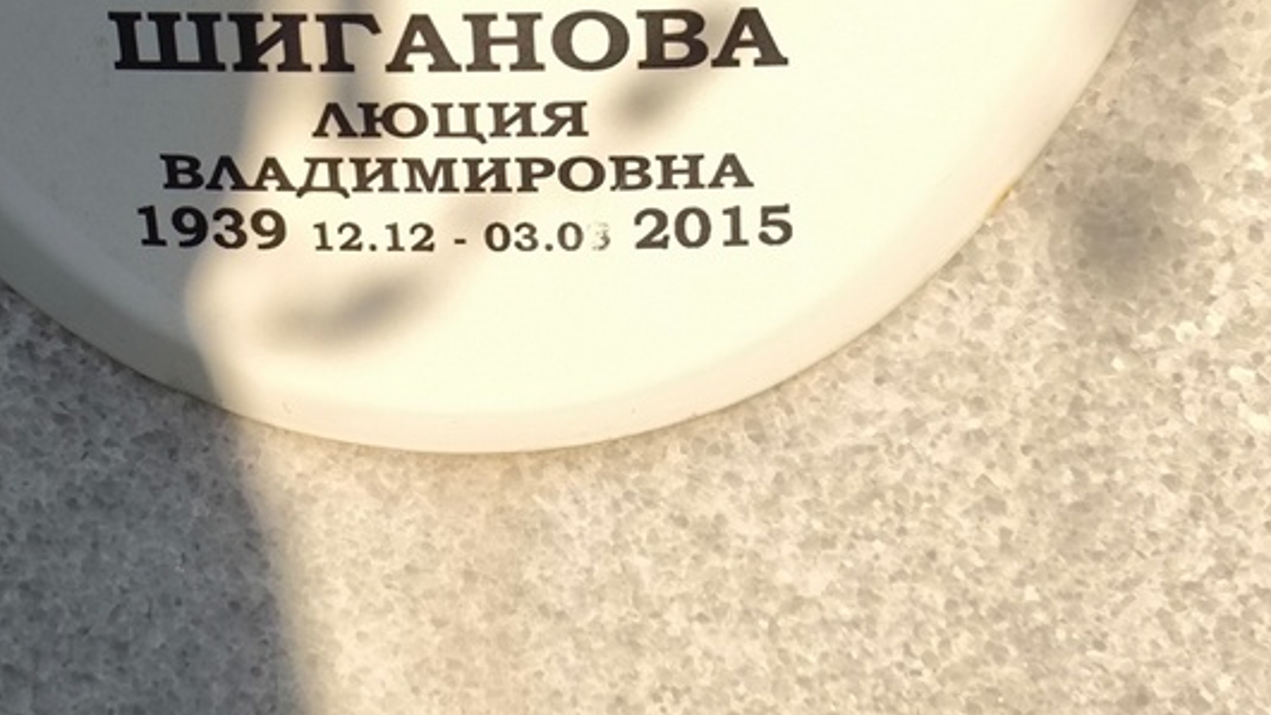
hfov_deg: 25.8
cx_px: 513
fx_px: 2764
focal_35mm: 82
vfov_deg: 14.7
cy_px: 177
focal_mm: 4.71
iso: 50
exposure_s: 1/1014
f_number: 1.7
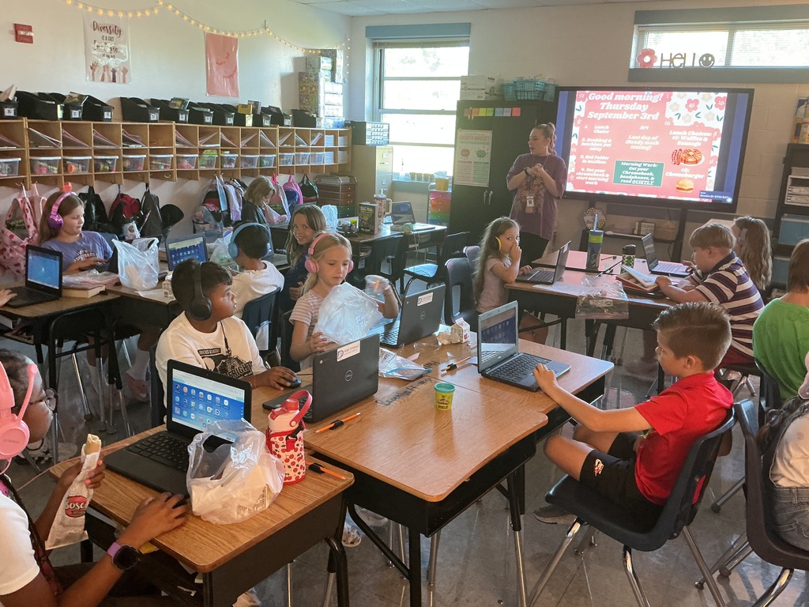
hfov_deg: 61.7
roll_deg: -2.6
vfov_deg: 48.2
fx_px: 678
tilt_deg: -14.7
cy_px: 304
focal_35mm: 29
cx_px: 404
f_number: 1.8
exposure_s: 1/40
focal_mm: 3
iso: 200
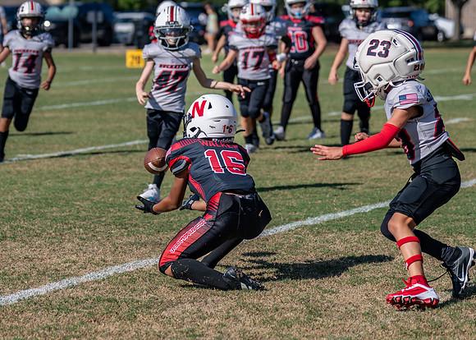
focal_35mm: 167
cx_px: 174
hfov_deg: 12.0
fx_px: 2253
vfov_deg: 8.6
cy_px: 91
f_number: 2.8
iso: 100
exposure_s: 1/2500
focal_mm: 87
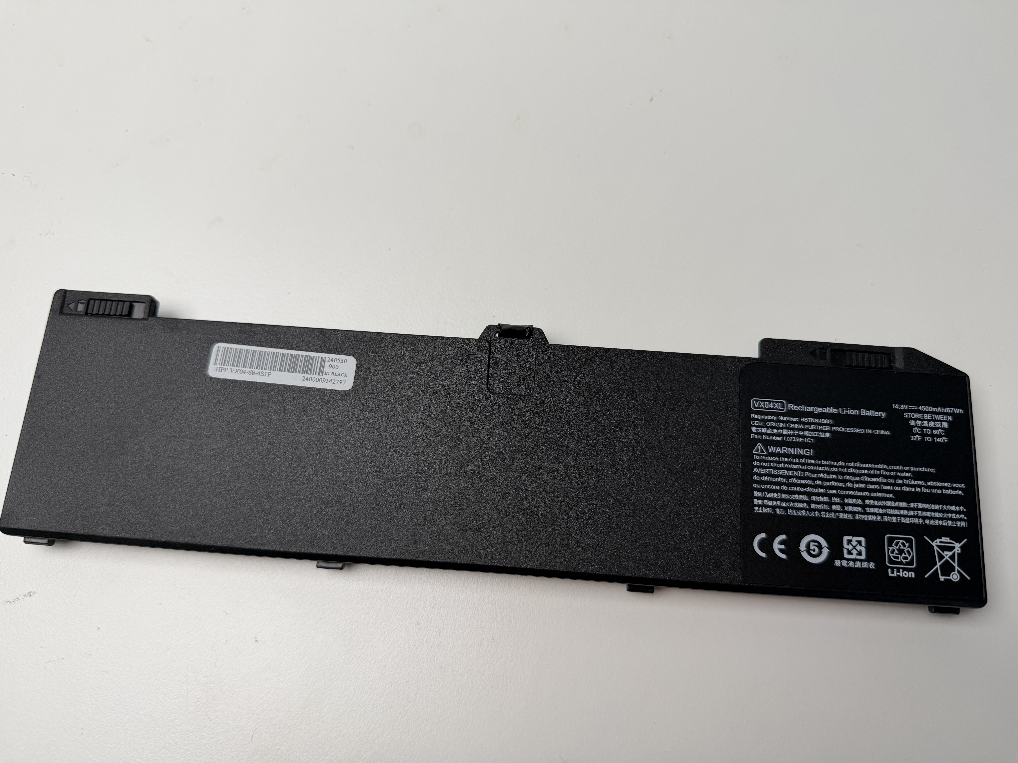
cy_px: 382
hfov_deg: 71.6
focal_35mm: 24
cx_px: 509
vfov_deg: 56.8
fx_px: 706
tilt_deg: -75.4
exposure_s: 1/532
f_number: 1.78
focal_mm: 6.76
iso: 80
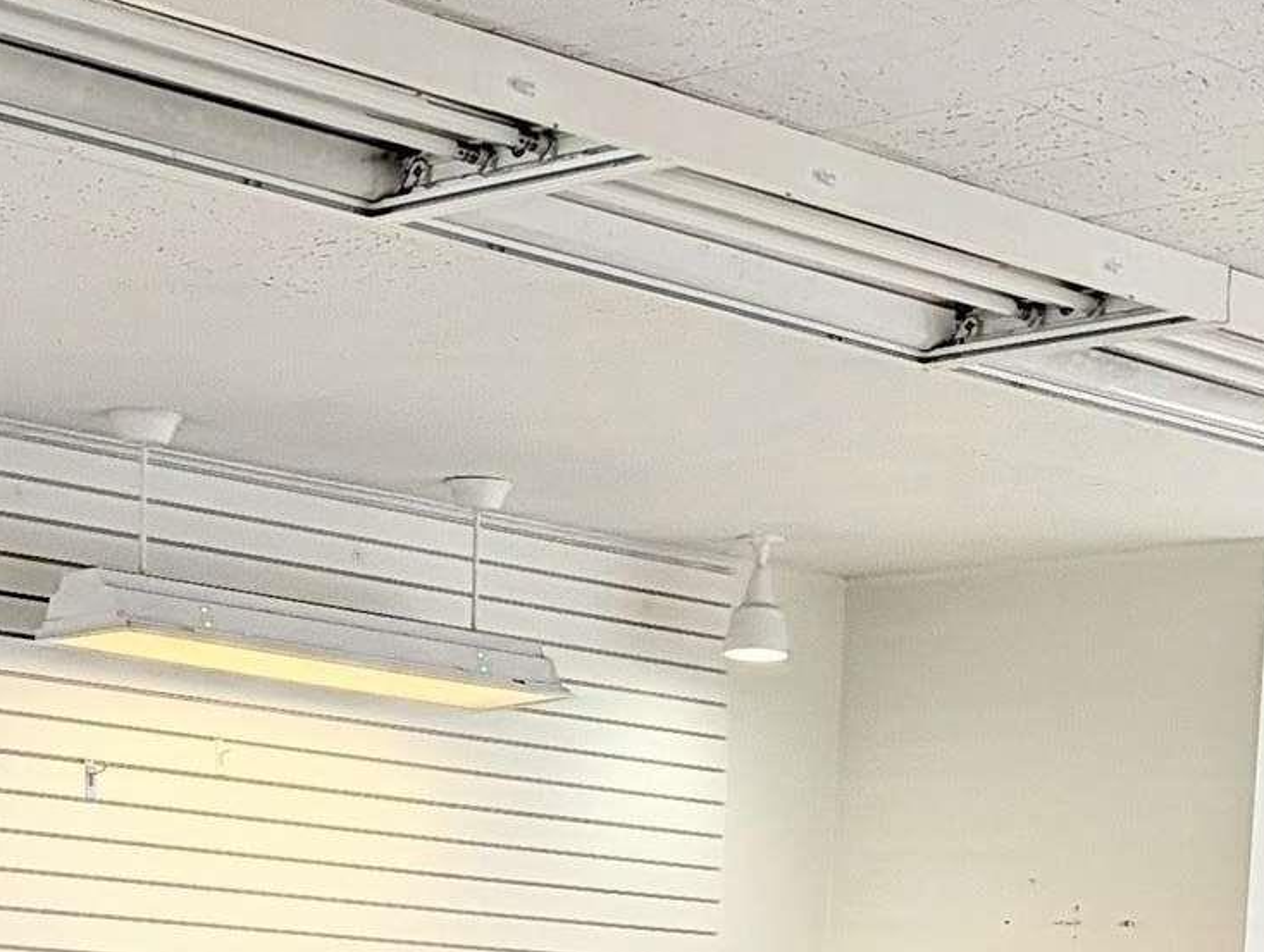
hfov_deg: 19.6
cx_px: 480
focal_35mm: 100
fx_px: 3657
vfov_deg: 13.7
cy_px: 1558
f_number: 1.68
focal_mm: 6.9
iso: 20
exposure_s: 1/490
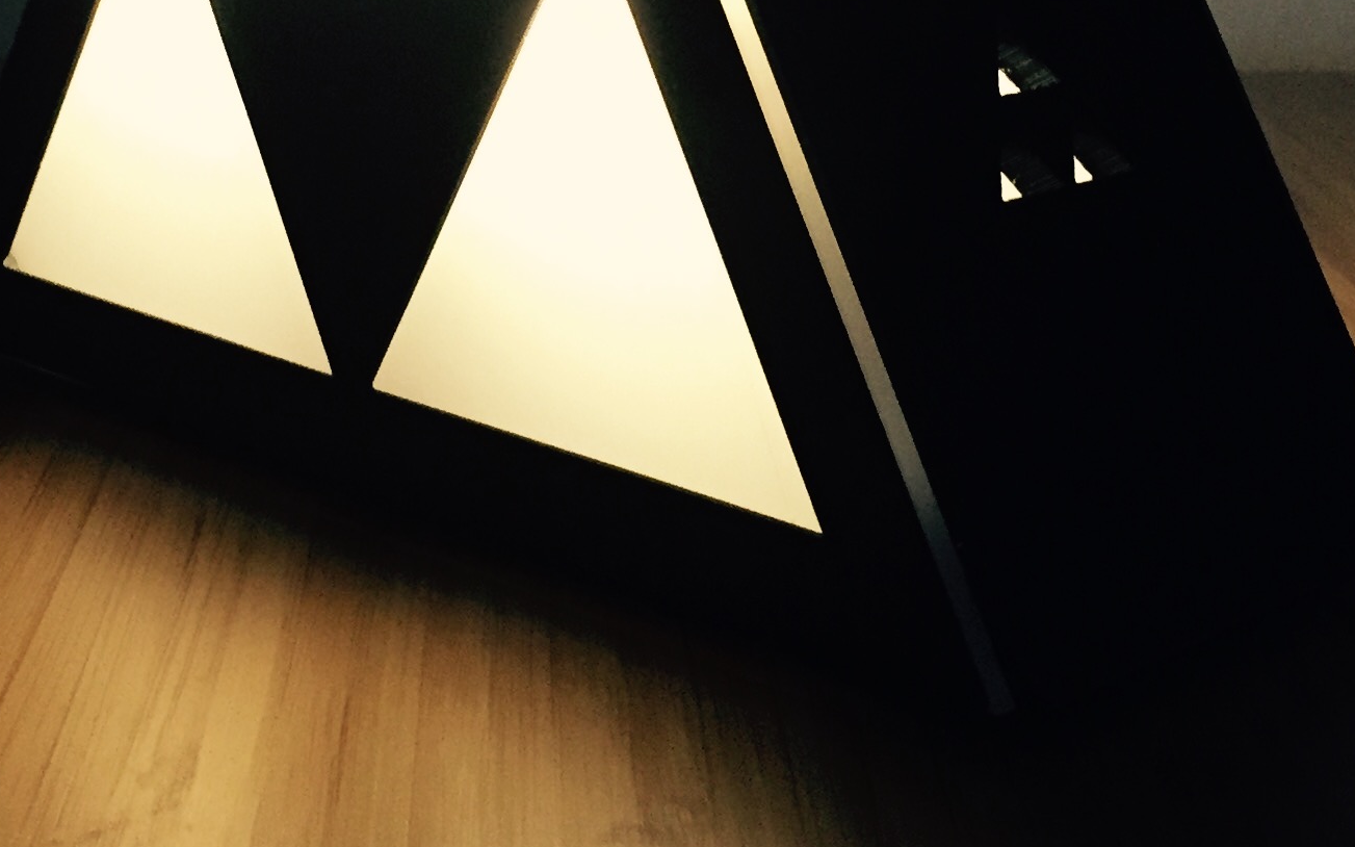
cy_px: -28
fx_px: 2843
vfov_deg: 16.5
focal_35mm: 77
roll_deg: +0.9
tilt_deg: -10.1
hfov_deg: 26.8
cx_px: 633
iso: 250
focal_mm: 4.15
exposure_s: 1/25
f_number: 2.2
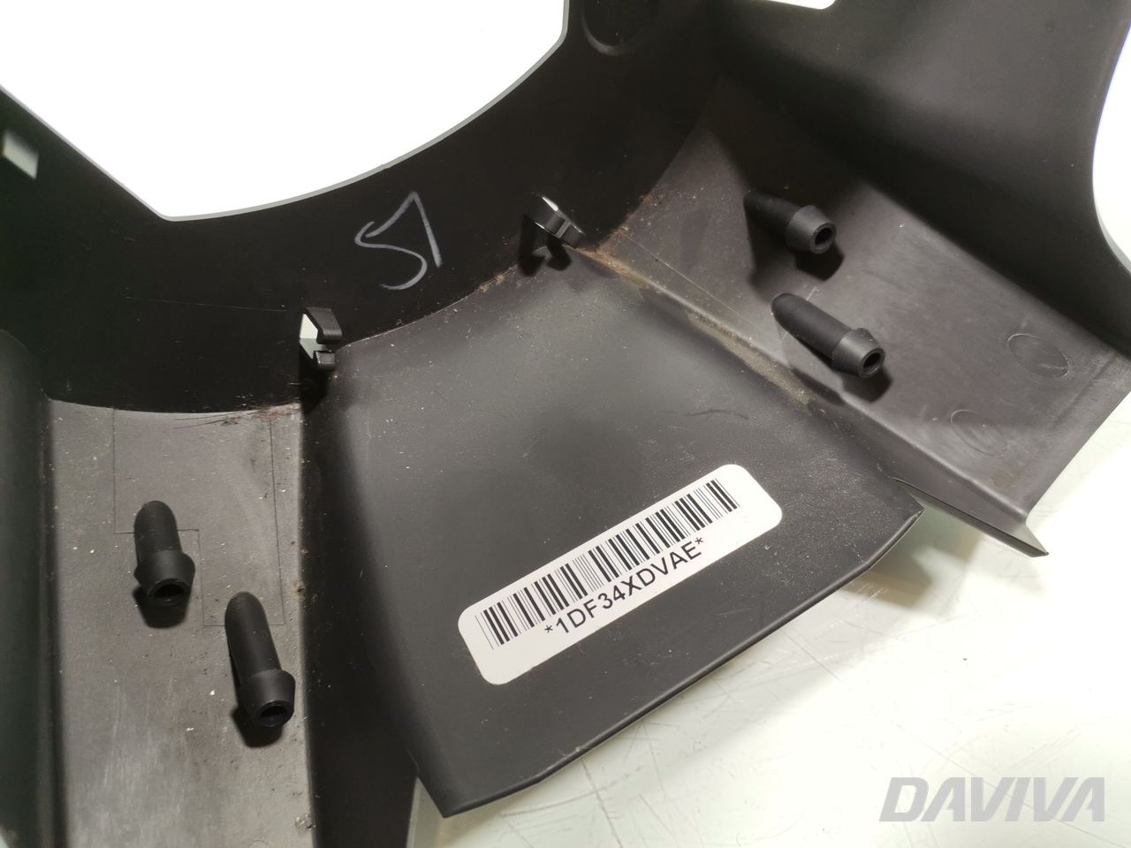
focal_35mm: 26
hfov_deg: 67.3
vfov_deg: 53.1
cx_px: 566
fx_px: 849
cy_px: 424
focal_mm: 4.75
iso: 50
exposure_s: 1/50
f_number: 1.8
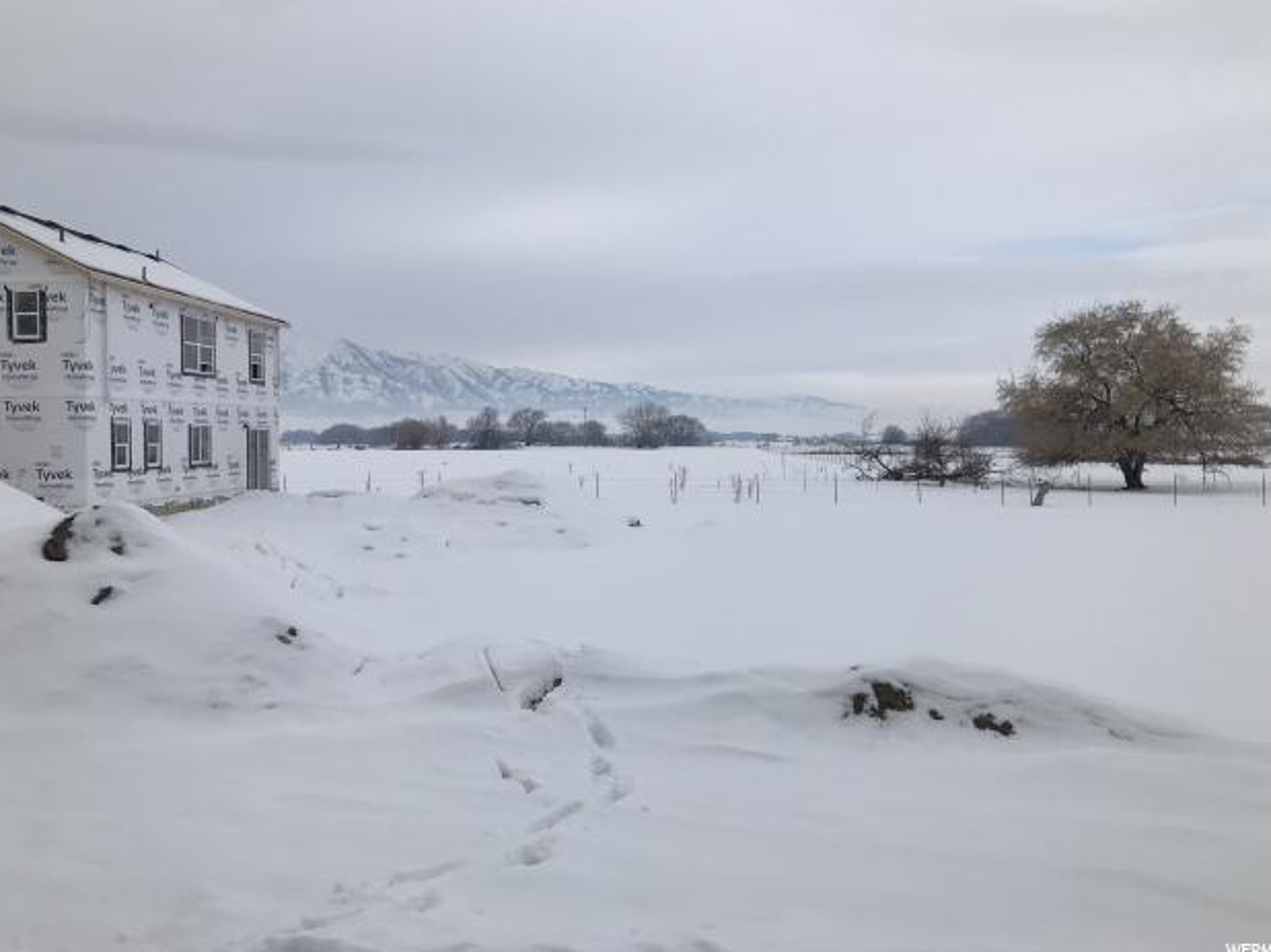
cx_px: 633
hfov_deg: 61.7
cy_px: 465
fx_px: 1064
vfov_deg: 48.2
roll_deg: +0.5
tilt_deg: -0.2
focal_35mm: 29
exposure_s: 1/2817
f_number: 1.8
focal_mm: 3.99
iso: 20
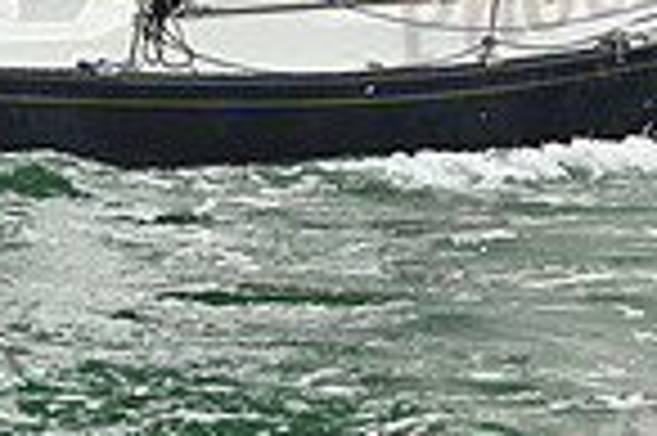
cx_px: 162
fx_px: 5086
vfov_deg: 4.9
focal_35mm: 279
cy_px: -218
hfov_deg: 7.4
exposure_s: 1/1600
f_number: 5.6
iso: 320
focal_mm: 70
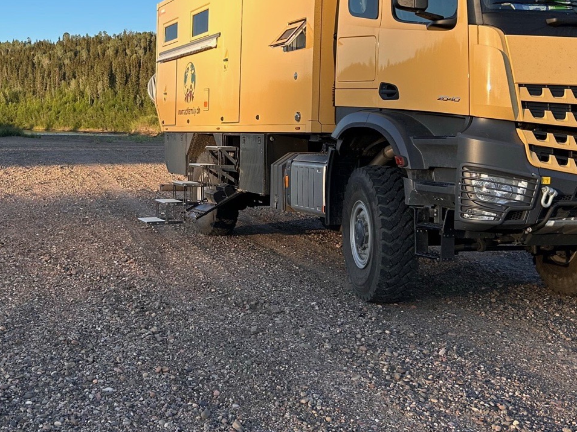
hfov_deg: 38.4
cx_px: 183
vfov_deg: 29.4
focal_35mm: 49
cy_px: 139
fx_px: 817
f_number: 1.5
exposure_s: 1/1344
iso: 50
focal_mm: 5.7
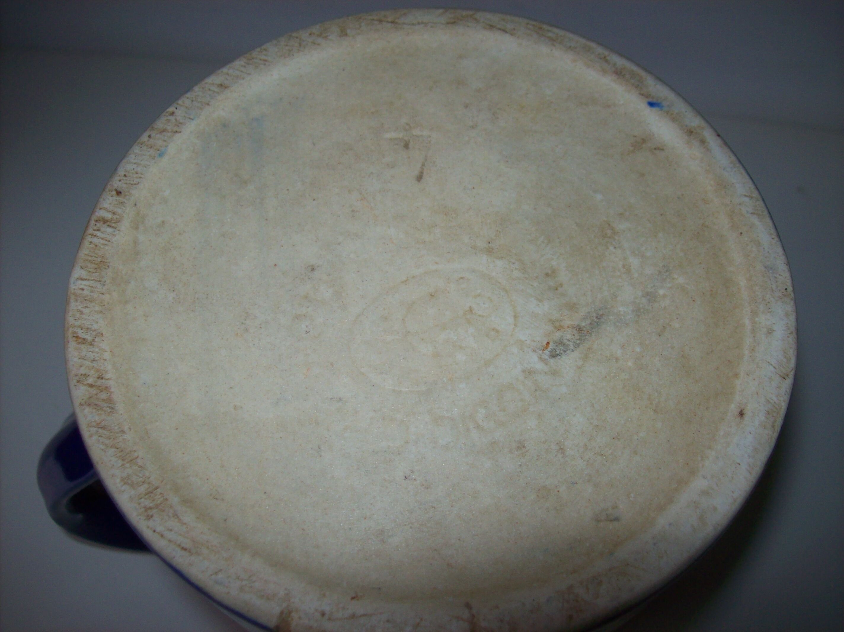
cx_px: 422
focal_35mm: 36
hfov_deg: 51.4
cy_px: 316
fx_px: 877
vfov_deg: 39.6
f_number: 2.7
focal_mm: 6
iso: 80
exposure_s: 1/64
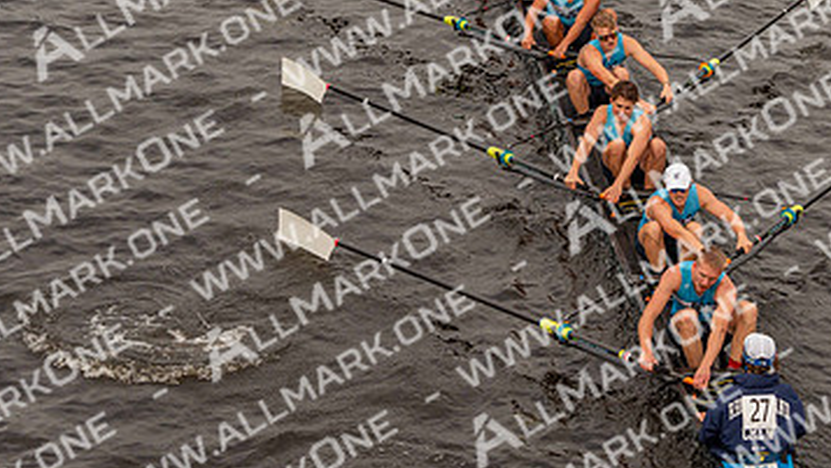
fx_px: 2623
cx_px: 608
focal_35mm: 119
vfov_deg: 10.2
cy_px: 90
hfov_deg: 17.9
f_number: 5
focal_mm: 70
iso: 500
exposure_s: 1/2500
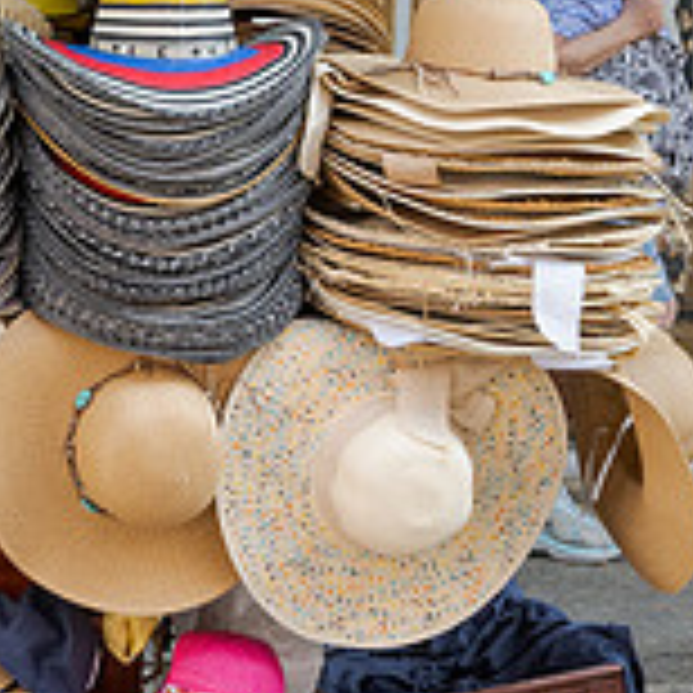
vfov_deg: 15.4
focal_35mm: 112
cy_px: 117
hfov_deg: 15.1
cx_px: -121
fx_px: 2537
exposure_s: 1/250
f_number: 7.1
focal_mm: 30
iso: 800
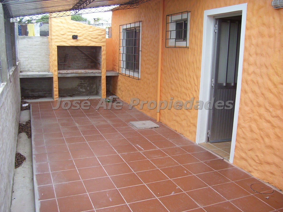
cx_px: 142
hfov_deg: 54.0
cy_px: 106
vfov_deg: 41.8
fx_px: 278
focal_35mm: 34
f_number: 2.7
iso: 80
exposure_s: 1/350
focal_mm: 5.6
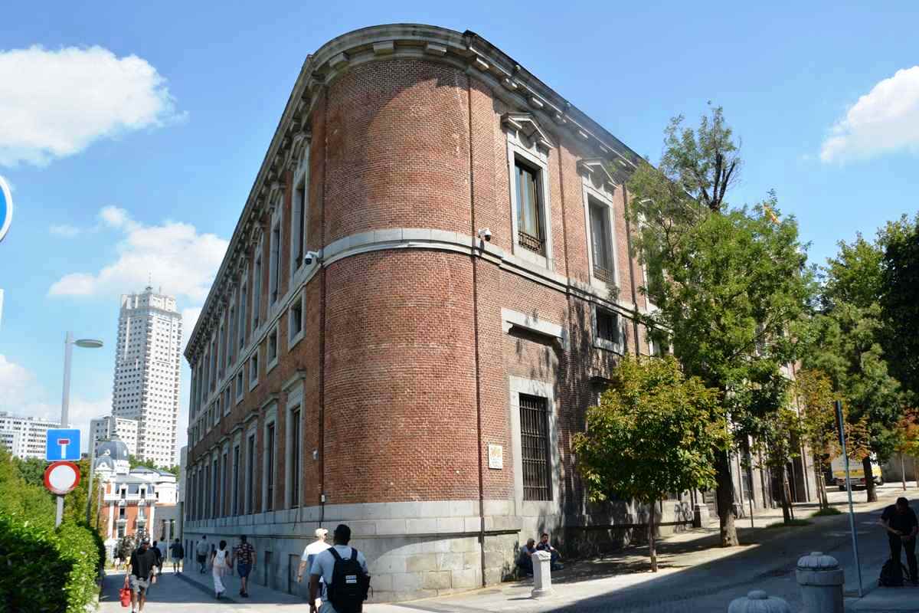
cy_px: 306
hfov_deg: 61.9
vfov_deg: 43.6
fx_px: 766
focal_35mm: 30
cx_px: 460
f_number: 9
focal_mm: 20
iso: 100
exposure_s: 1/160
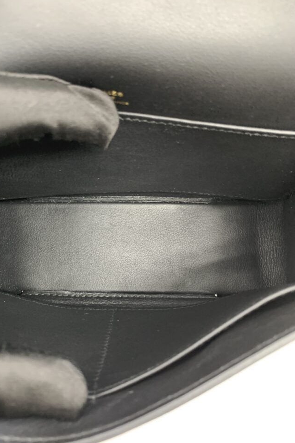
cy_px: 225
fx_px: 356
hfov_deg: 44.8
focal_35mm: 29
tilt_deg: -66.3
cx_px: 121
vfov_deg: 63.6
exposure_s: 1/33
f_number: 1.8
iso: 400
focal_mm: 4.25
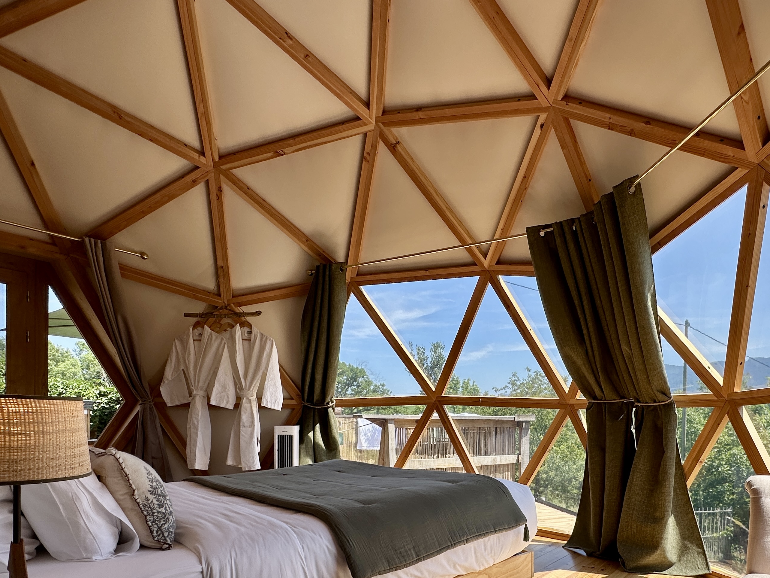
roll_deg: -0.4
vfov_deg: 58.4
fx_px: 489
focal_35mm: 22
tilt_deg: -0.7
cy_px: 423
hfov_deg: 75.2
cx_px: 477
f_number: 2.2
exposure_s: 1/1024
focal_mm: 2.22
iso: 40
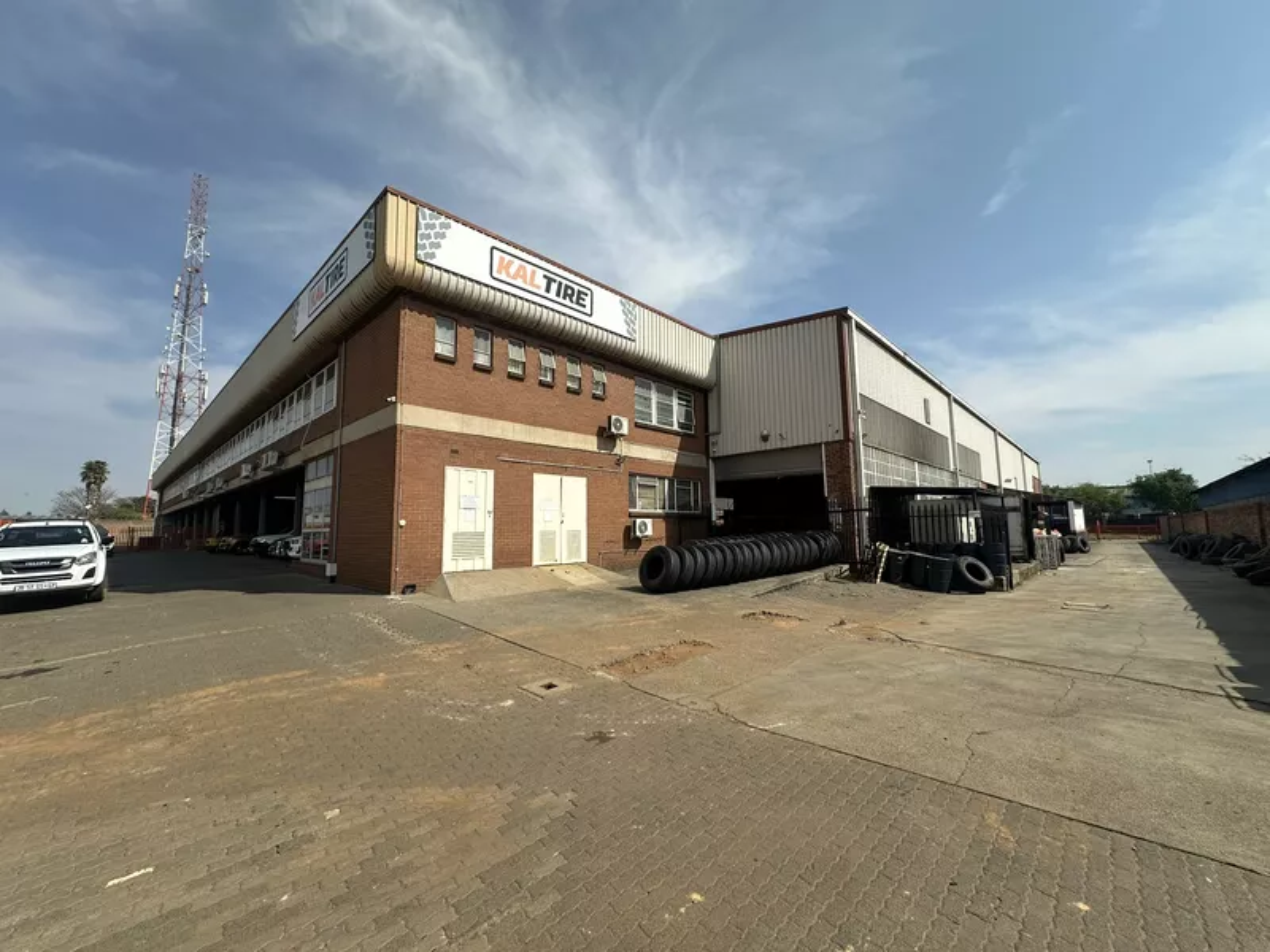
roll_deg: +0.1
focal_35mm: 14
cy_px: 476
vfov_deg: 85.7
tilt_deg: +6.0
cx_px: 635
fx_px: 514
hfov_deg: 102.1
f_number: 2.2
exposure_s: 1/2564
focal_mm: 2.22
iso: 50
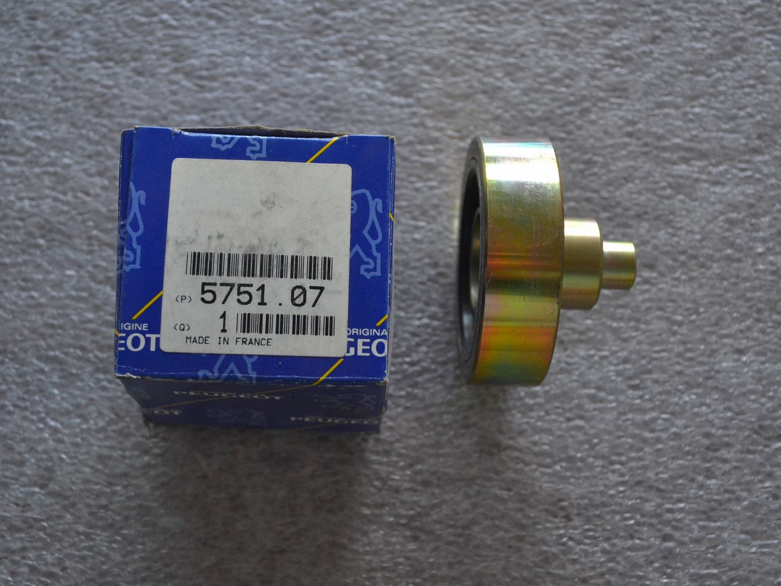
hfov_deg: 34.3
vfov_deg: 26.1
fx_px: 1264
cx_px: 365
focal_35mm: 56
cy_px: 294
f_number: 5
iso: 900
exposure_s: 1/60
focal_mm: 34
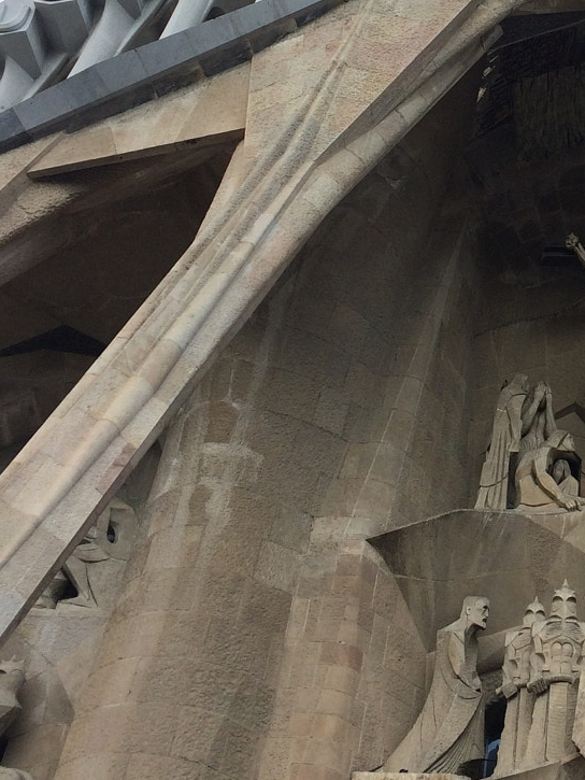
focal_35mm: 64
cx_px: 625
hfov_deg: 21.8
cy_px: 183
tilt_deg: +47.1
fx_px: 1442
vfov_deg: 29.7
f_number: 2.2
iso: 32
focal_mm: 4.15
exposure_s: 1/820
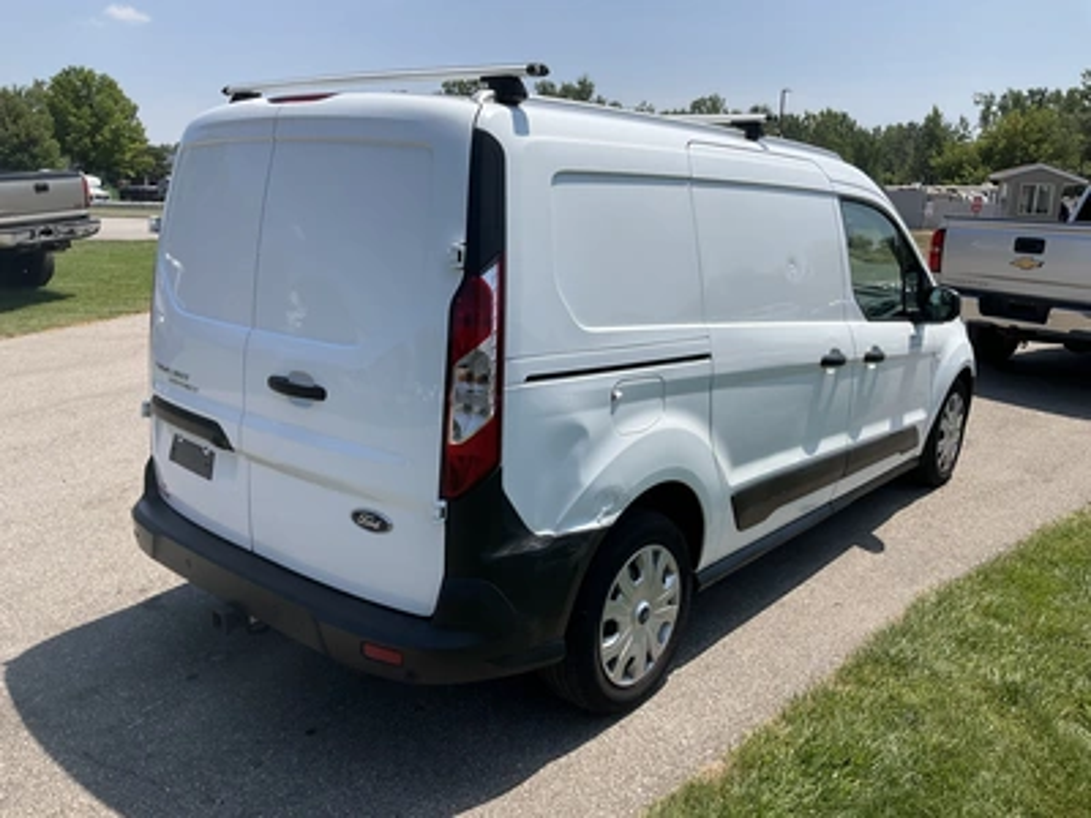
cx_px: 546
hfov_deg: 61.7
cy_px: 409
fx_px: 914
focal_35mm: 29
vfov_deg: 48.2
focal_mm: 3
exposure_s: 1/2538
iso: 25
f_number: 1.8
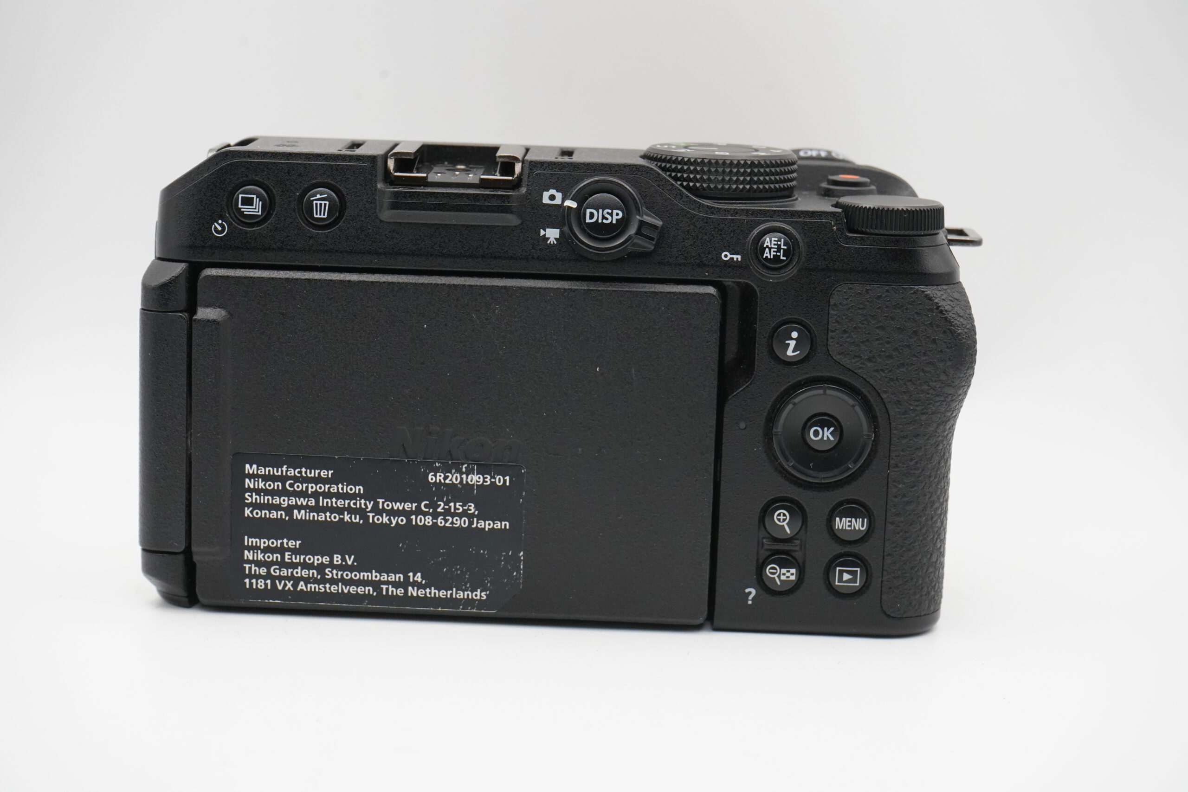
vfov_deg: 19.5
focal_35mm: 70
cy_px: 396
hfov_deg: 28.8
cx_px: 594
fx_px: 2310
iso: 3200
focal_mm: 70
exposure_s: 1/125
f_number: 11
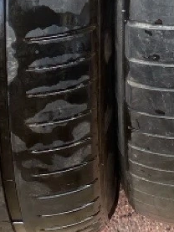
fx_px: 837
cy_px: -149
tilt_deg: -49.8
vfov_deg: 14.4
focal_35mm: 125
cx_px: 142
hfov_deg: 11.8
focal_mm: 4.25
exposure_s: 1/229
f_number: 1.8
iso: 32
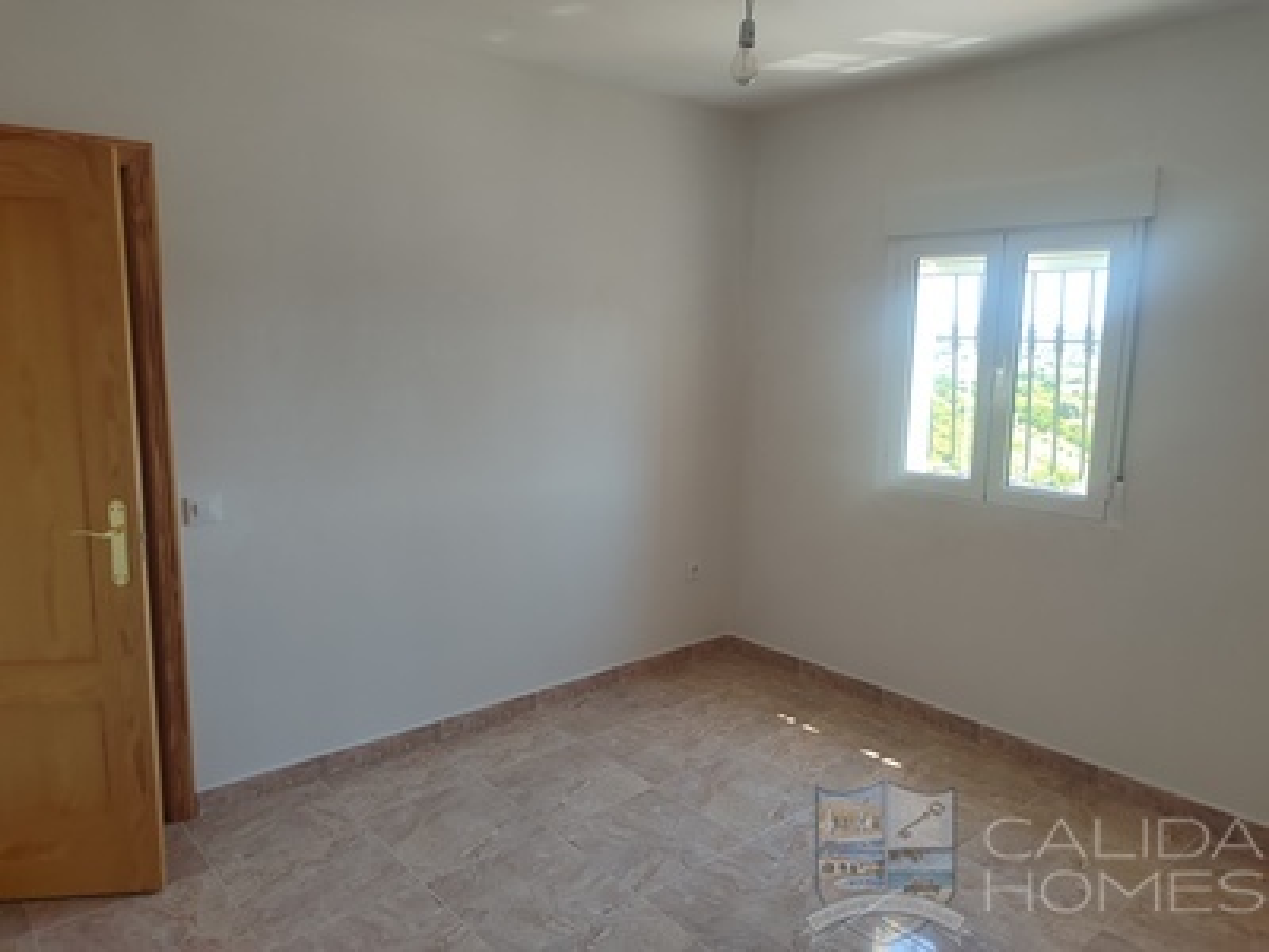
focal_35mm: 25
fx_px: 916
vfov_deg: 54.9
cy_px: 476
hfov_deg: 69.4
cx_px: 634
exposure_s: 1/100
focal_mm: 5.95
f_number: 1.89
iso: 83
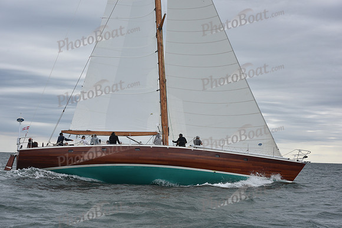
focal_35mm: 70
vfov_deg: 19.5
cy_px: 114
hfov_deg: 28.8
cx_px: 171
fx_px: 665
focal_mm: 70
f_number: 8
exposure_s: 1/1000
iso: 320
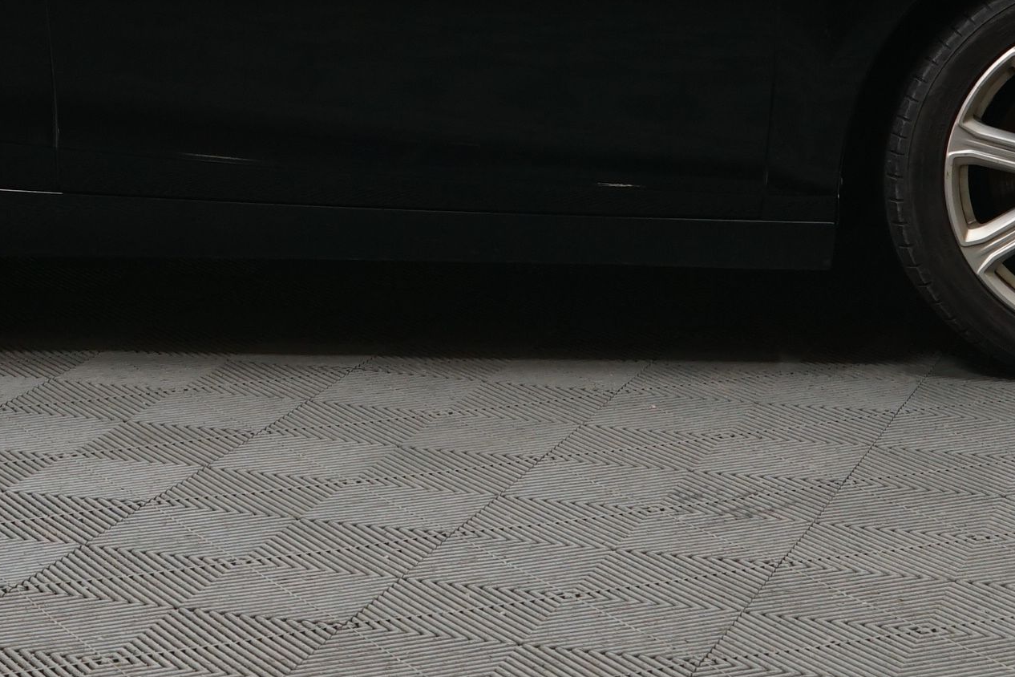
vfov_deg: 11.6
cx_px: 237
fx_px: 3242
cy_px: -226
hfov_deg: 17.7
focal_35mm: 115
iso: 800
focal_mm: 37
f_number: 5.6
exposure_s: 1/20
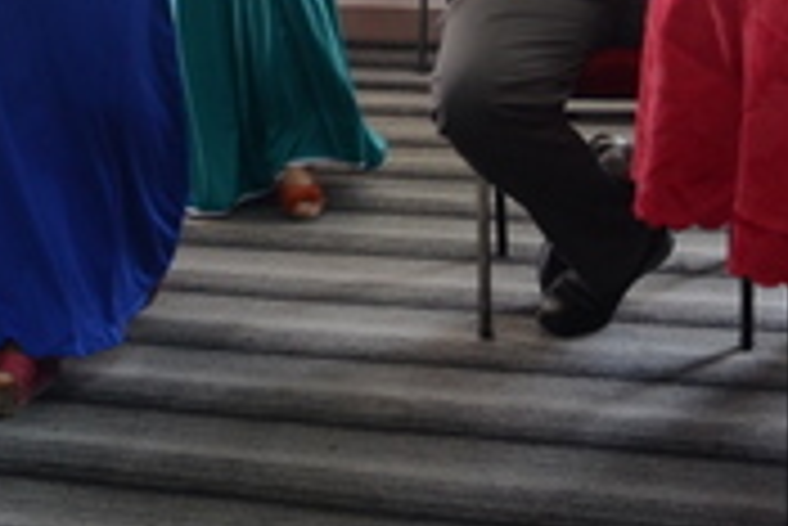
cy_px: -337
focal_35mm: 93
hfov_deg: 21.7
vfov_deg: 13.6
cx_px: 158
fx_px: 2033
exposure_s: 1/80
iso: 800
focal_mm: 17
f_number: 4
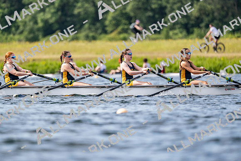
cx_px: 120
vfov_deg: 3.4
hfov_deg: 5.2
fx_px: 2678
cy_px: 80
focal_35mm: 400
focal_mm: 400
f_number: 4.5
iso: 280
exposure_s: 1/2500
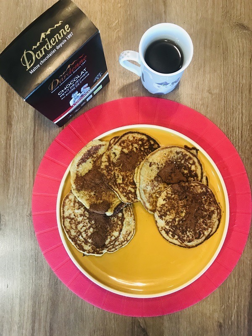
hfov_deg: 49.7
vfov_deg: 63.4
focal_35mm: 28
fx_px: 272
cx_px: 126
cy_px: 168
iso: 64
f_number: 1.8
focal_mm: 3.99
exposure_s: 1/17
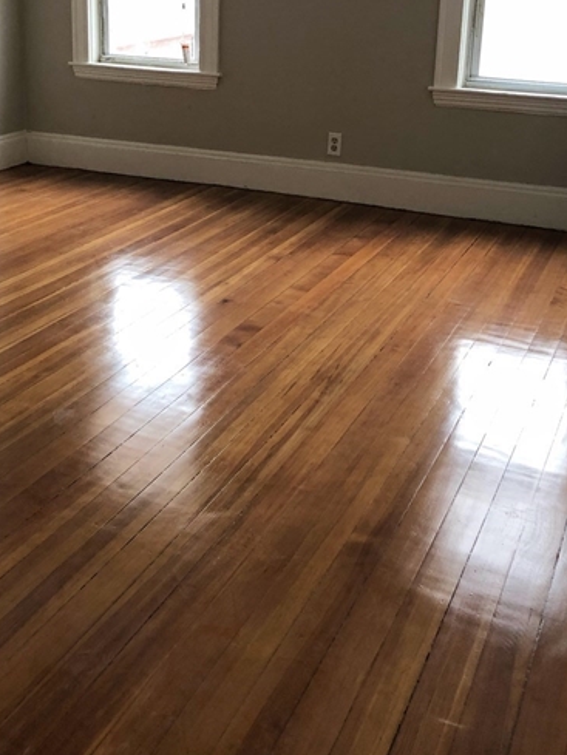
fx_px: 961
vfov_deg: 41.9
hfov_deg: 32.8
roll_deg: -0.9
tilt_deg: -13.3
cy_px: 204
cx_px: 218
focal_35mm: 44
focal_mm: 3.99
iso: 40
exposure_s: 1/17
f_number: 1.8
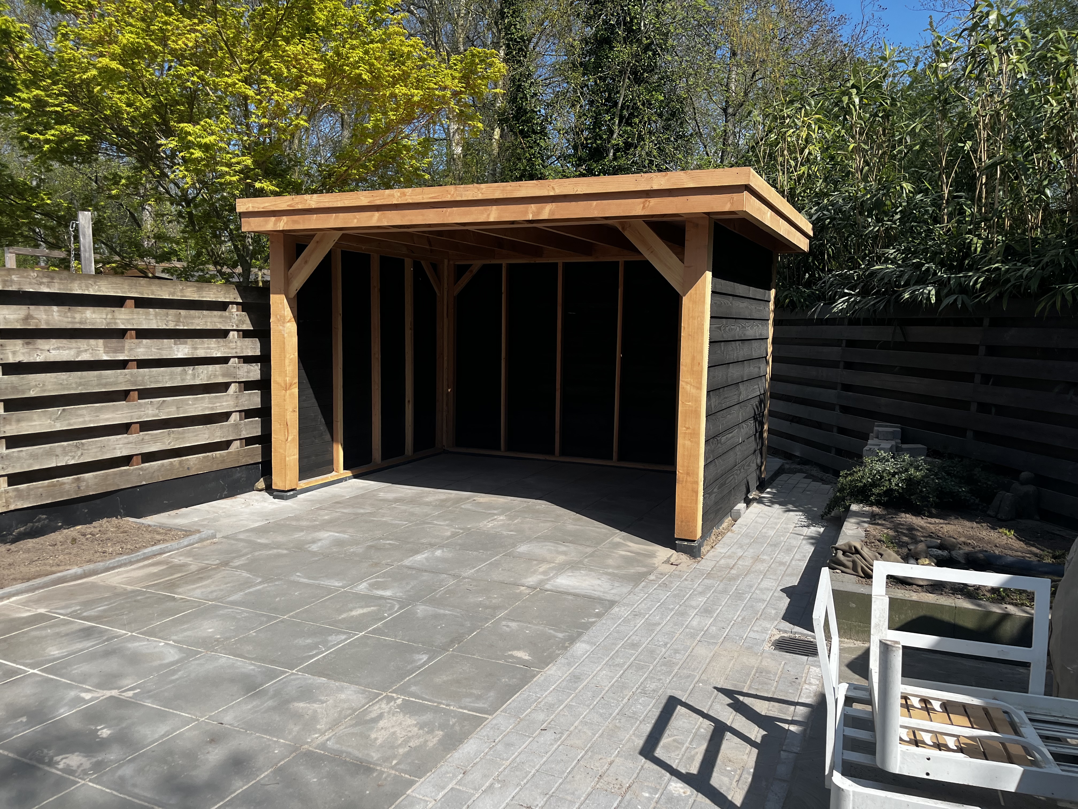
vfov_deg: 53.1
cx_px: 539
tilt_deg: -5.8
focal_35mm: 26
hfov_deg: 67.3
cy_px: 404
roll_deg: -0.1
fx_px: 810
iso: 50
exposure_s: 1/2632
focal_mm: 5.1
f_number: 1.6
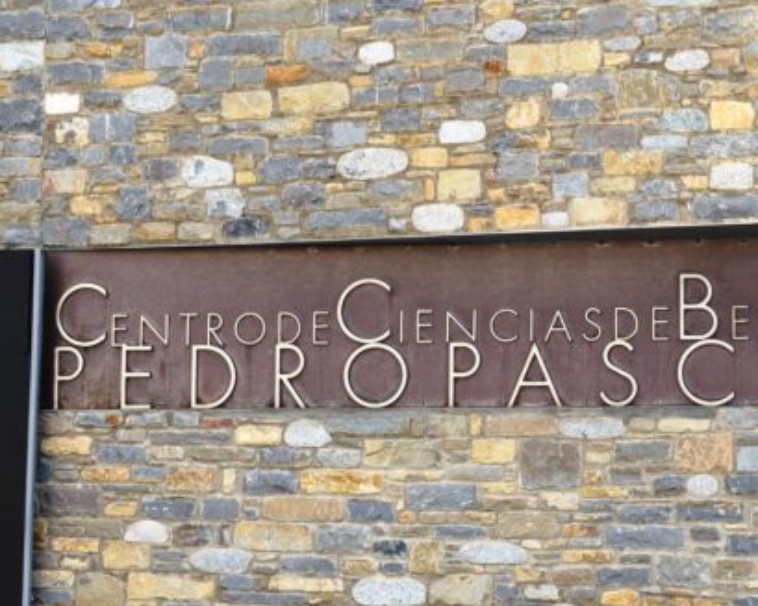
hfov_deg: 22.6
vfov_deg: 18.3
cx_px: 584
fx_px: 1879
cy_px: 335
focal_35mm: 84
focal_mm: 35
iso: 220
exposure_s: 1/250
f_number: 8
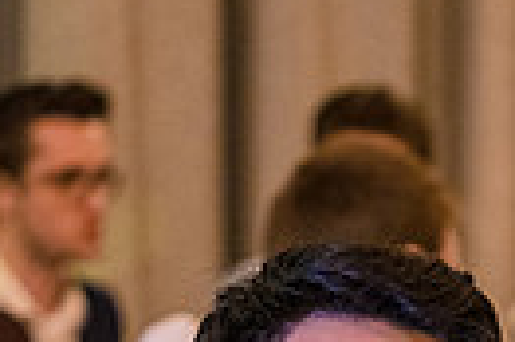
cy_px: 737
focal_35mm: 310
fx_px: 4429
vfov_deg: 4.4
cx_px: 692
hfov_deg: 6.6
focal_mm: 70
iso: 6400
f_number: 2.8
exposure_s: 1/30
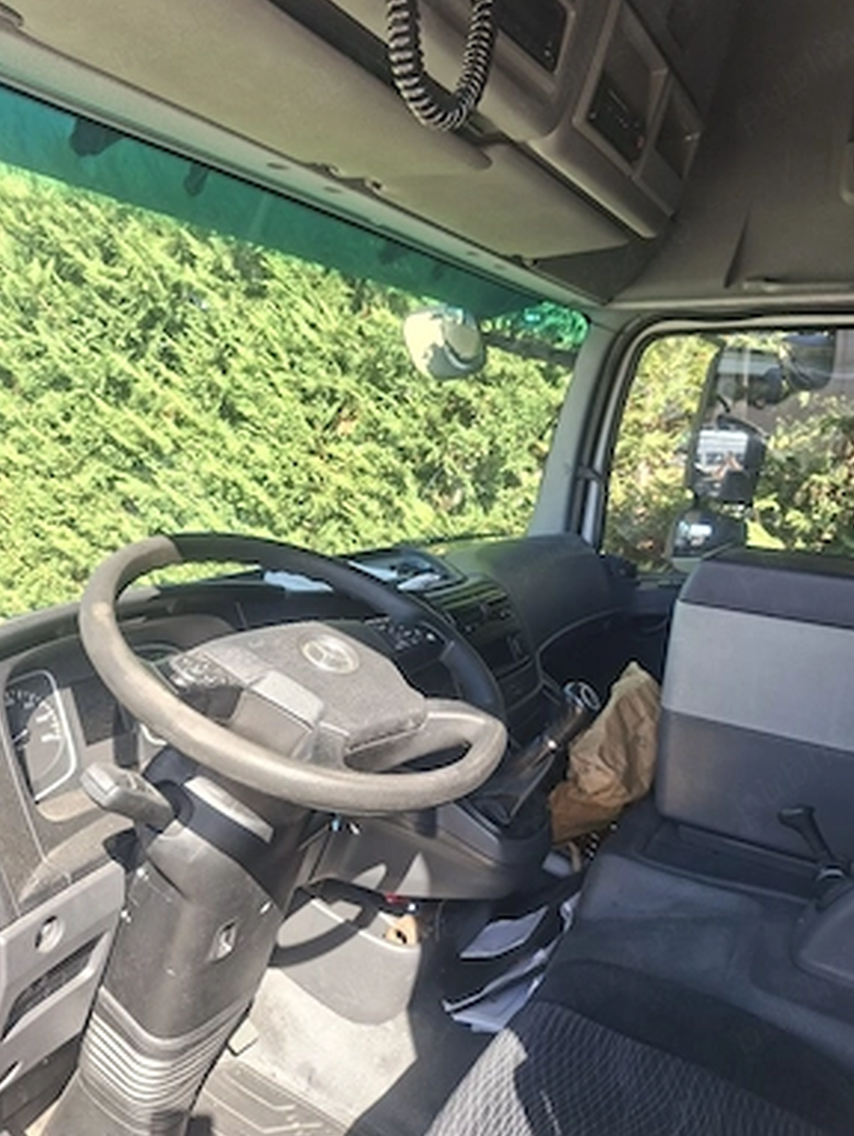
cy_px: 555
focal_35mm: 24
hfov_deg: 56.9
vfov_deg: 71.5
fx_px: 788
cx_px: 427
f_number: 1.8
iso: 50
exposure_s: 1/270
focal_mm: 5.54
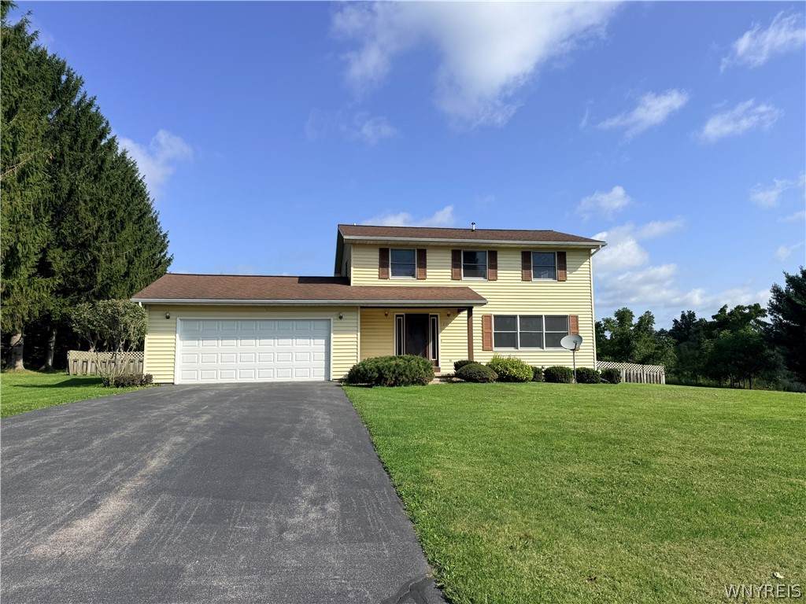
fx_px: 559
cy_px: 302
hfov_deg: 71.6
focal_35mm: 24
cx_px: 403
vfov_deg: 56.8
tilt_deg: +6.0
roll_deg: +0.8
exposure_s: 1/5714
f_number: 1.78
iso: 80
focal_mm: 6.76
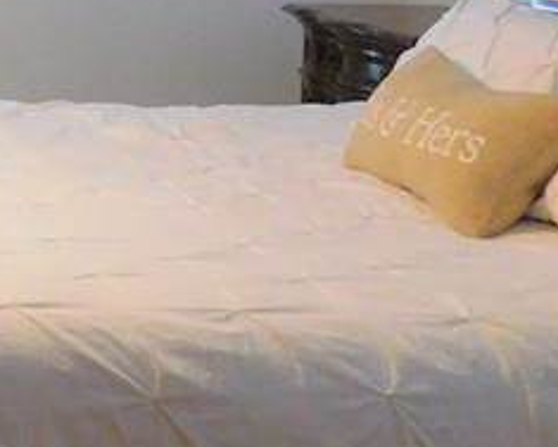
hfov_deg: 16.7
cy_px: -31
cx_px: -401
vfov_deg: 15.3
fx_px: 1618
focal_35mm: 98
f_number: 3
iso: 320
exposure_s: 1/30
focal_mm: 4
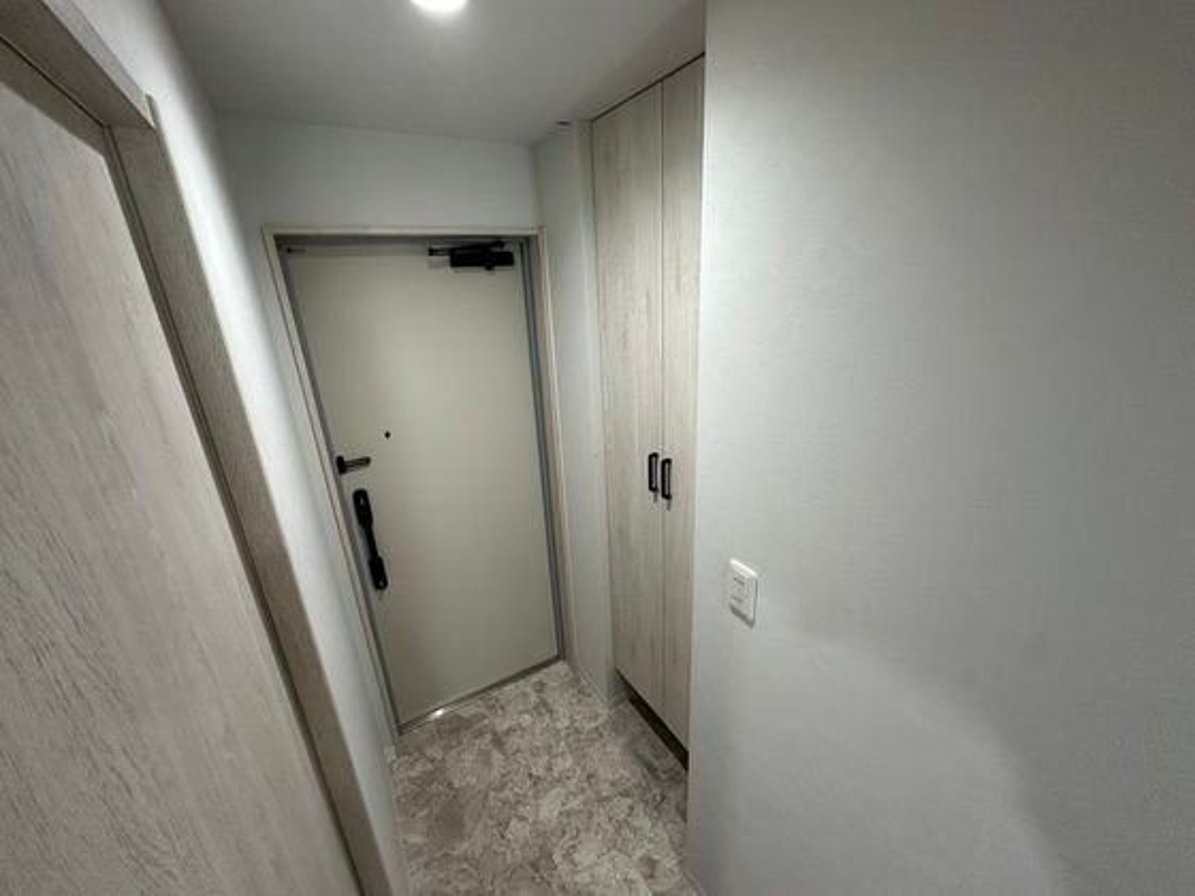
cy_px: 448
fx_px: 483
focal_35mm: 14
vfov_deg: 85.7
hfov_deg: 102.1
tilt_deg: -18.7
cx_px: 598
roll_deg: +2.7
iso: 160
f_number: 2.2
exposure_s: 1/60
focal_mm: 2.22
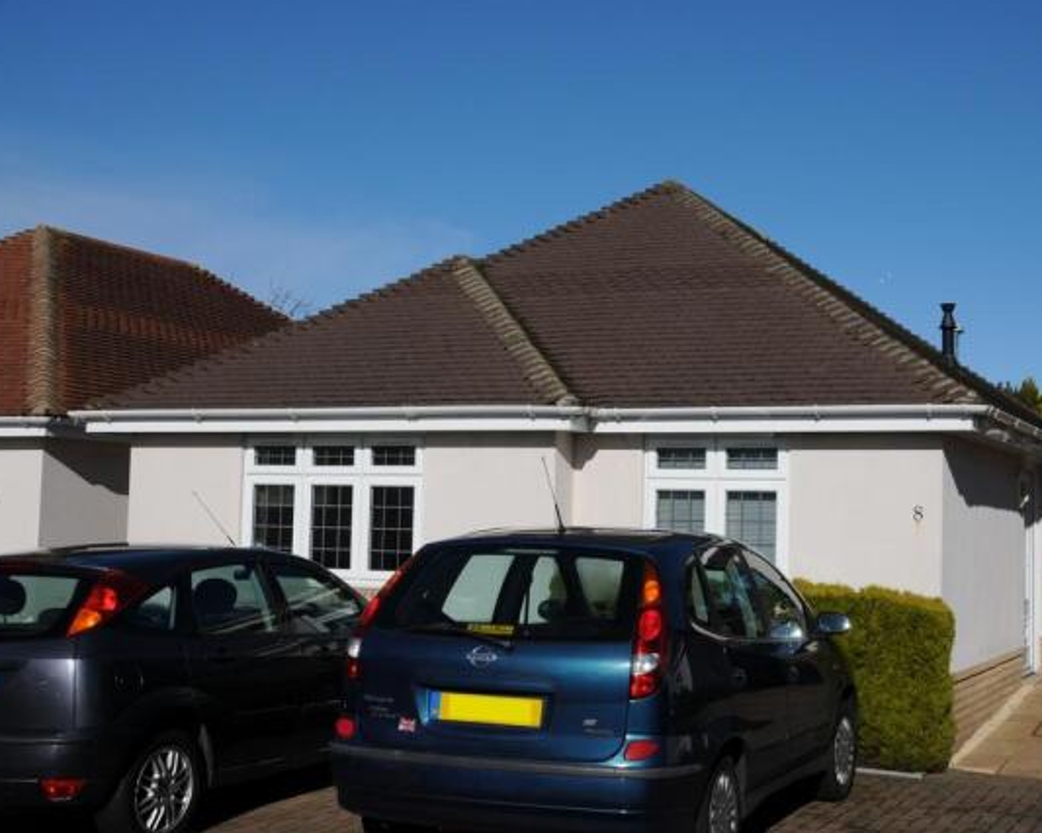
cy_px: 415
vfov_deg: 33.4
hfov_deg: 41.0
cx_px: 614
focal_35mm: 45
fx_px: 1387
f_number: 13
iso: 200
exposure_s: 1/640
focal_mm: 26
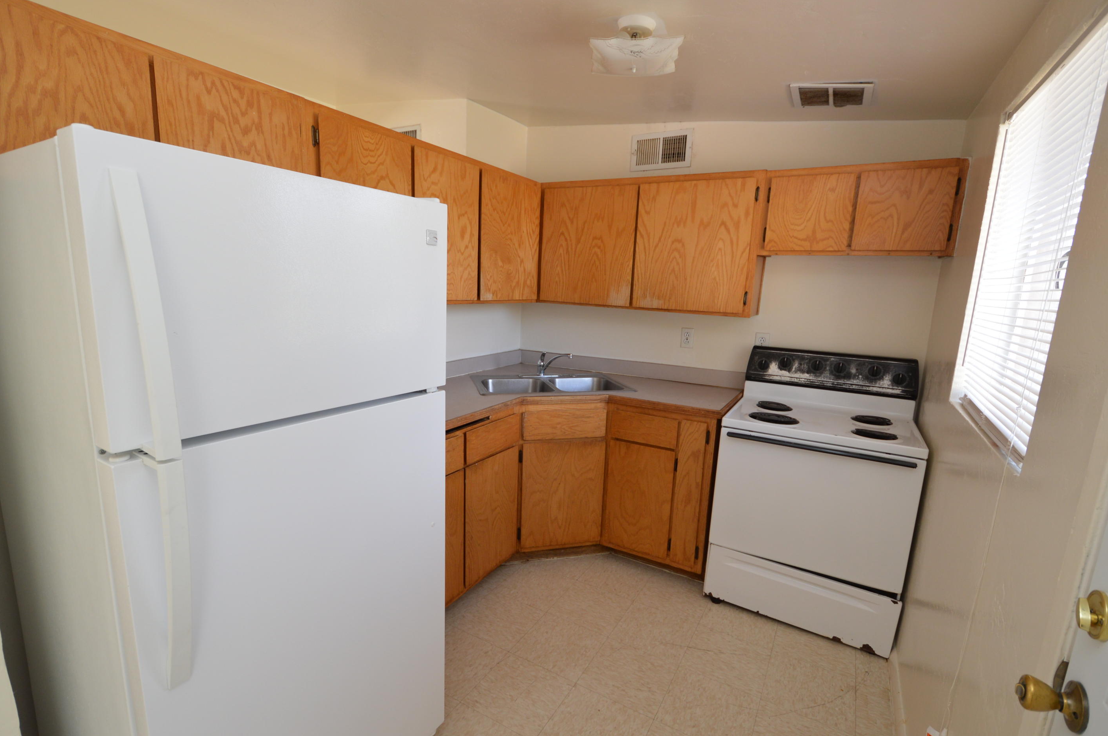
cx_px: 546
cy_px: 385
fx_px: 492
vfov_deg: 73.6
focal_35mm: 16
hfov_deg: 96.8
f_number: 4.5
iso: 400
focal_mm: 10
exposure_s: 1/80
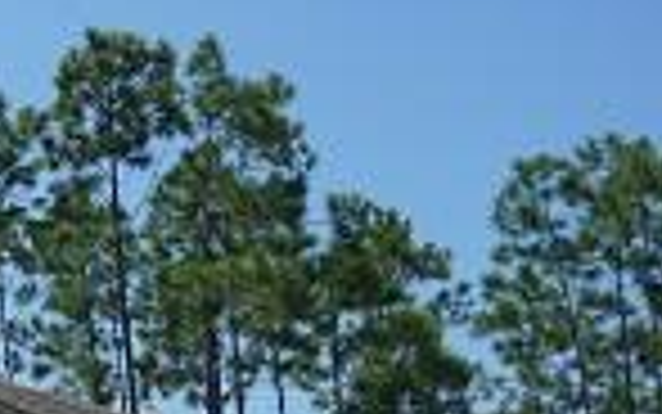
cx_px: -648
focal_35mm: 131
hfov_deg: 13.7
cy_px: 567
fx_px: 2366
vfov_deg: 9.8
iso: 100
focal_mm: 21
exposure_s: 1/640
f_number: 5.6
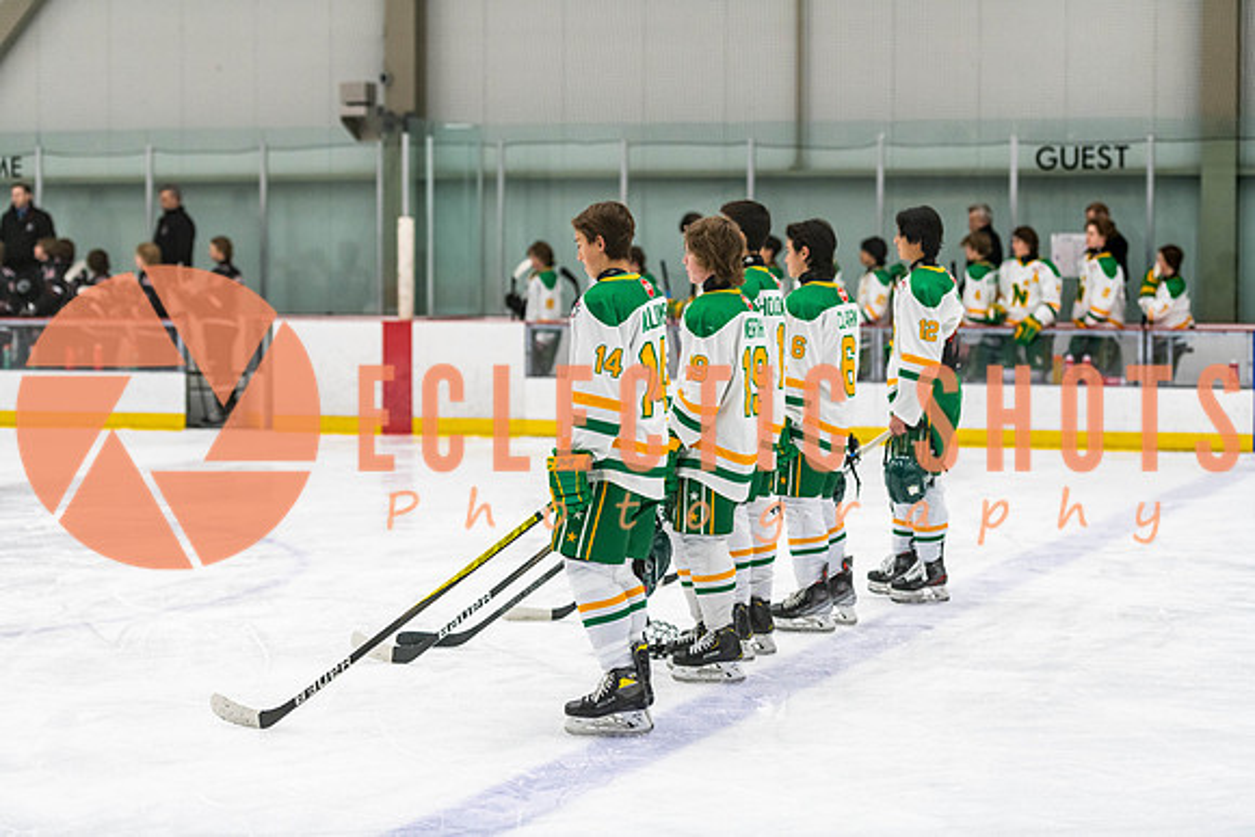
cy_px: 418
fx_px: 3208
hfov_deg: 22.1
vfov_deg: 14.9
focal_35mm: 92
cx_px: 628
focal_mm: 92
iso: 1600
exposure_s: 1/640
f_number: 2.8
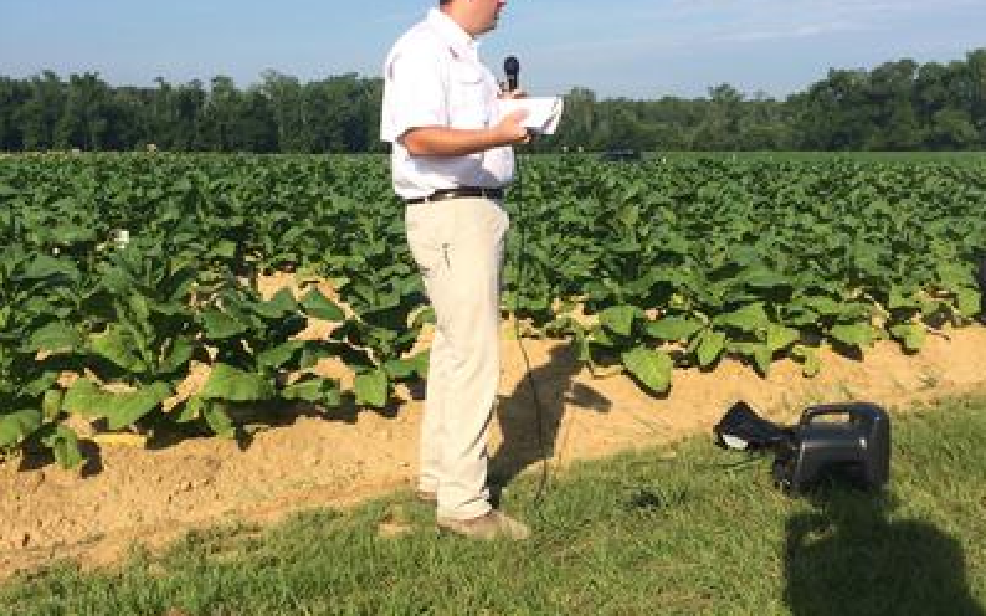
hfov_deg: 61.2
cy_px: 276
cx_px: 494
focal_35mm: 31
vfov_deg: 40.5
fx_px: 833
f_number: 2.2
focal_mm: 4.15
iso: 32
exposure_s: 1/1866
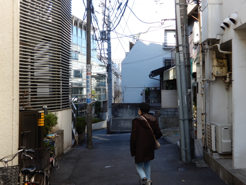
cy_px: 91
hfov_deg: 41.2
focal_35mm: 46
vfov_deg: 31.5
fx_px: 327
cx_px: 125
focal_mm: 8
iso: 80
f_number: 4
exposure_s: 1/125
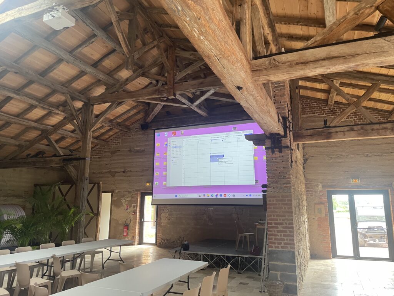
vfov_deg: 53.1
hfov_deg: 67.3
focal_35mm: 26
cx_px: 197
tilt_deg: +11.9
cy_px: 148
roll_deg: +0.4
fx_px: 296
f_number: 1.6
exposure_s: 1/72
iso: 125
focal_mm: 4.2
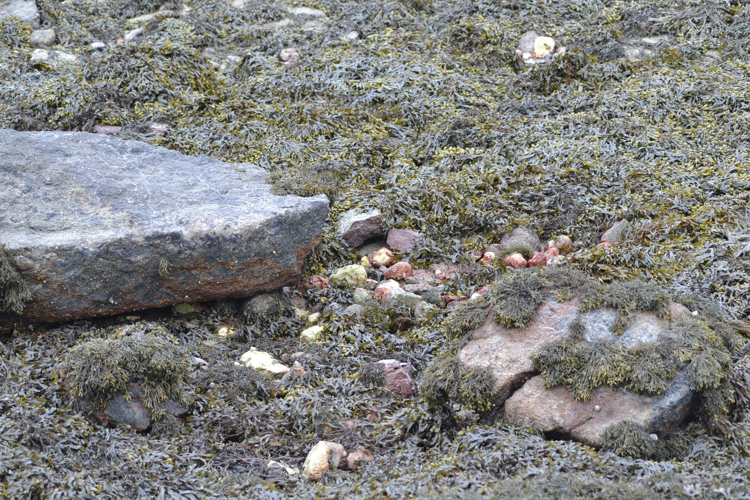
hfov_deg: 19.5
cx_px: 375
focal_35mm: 105
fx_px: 2187
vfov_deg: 13.0
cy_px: 250
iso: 400
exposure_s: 1/320
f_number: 4.5
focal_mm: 70
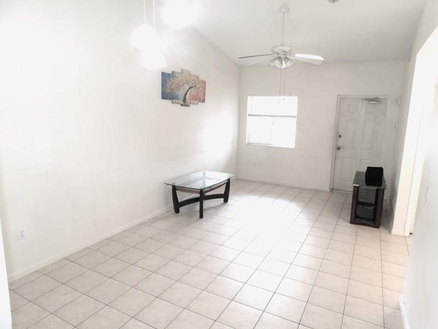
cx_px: 219
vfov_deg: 58.9
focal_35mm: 23
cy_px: 164
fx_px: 291
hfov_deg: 73.9
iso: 200
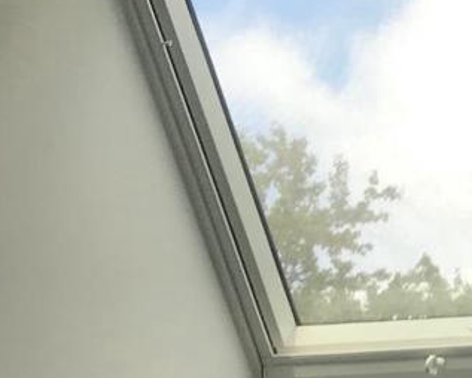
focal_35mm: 124
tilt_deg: +35.4
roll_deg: +2.3
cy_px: 141
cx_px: 794
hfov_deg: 14.1
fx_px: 1733
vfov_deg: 12.4
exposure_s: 1/402
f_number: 1.8
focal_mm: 3.99
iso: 20
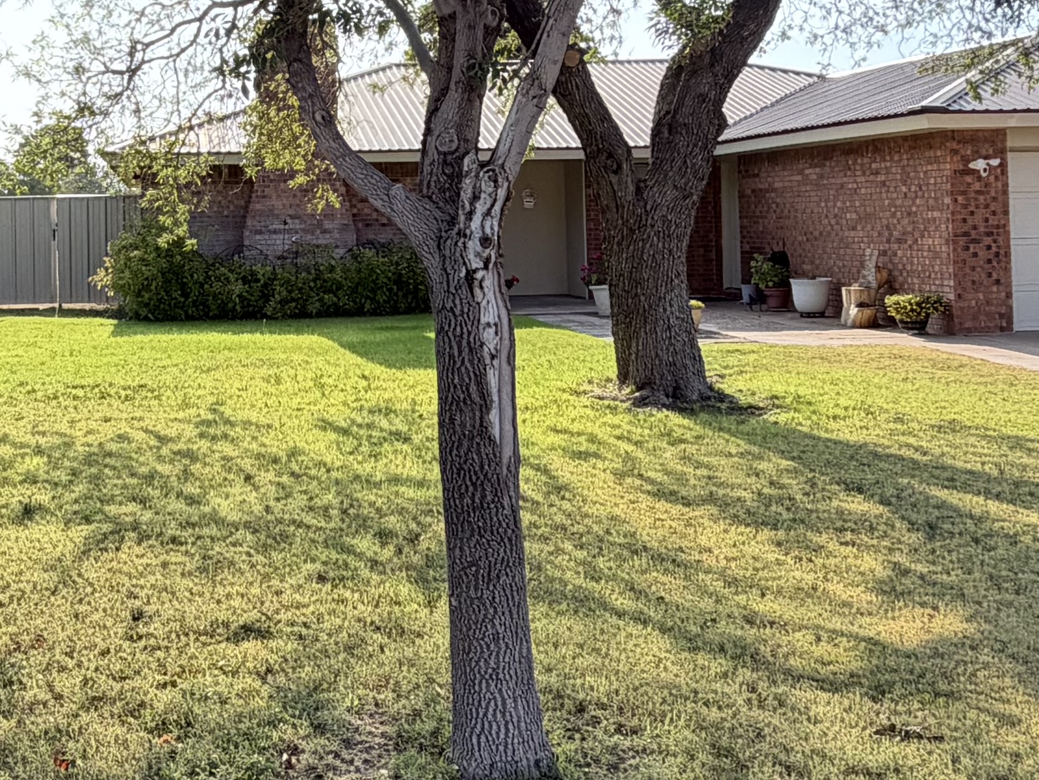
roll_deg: +1.2
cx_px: 272
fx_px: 1501
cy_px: 190
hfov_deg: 37.3
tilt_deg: +1.5
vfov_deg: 28.7
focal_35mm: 50
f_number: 2.2
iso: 40
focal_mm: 2.22
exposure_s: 1/514
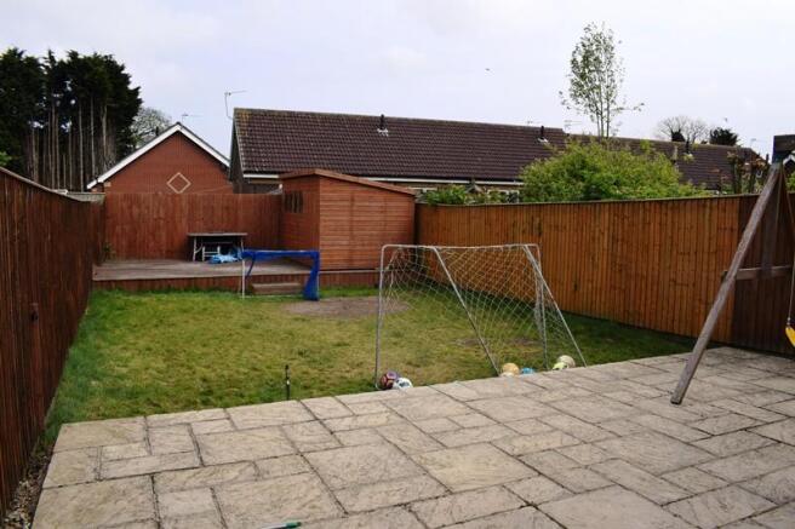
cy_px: 264
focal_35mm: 27
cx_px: 398
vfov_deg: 47.9
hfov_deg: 67.4
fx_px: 596
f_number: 10
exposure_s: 1/200
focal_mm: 18
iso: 100
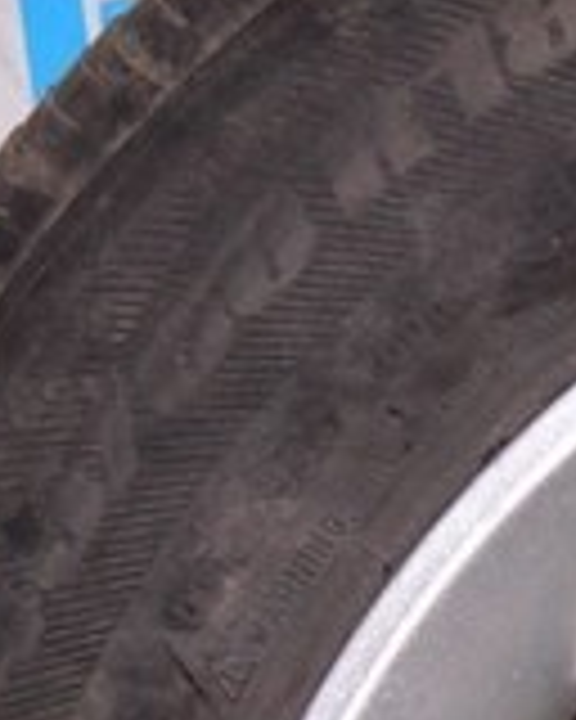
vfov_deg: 8.7
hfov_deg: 6.8
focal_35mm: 216
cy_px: 1114
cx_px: 1305
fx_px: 4603
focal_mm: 24
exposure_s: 1/200
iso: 1600
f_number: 8
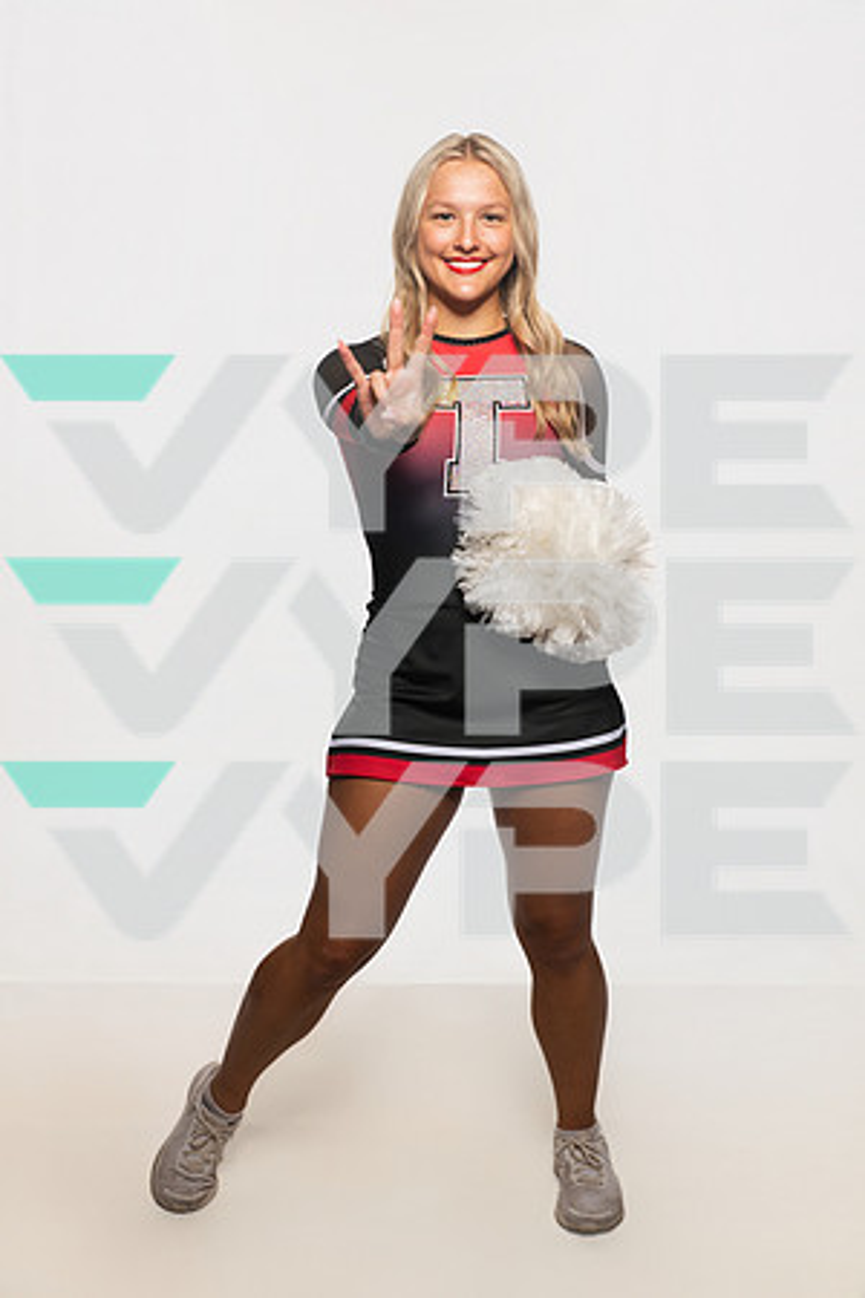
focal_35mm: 50
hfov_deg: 27.0
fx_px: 1802
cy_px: 649
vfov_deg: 39.6
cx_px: 432
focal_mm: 50
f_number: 6.3
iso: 500
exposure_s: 1/200
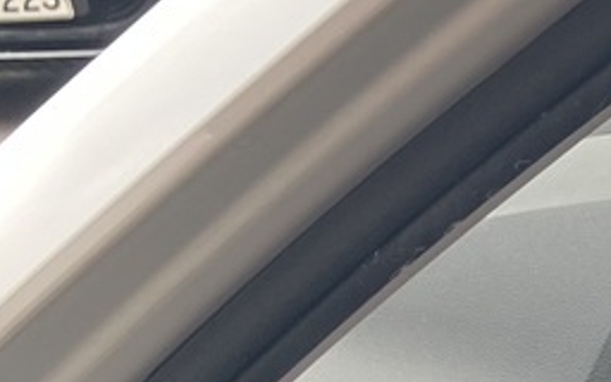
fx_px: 2781
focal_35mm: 167
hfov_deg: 10.5
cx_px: 1551
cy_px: 714
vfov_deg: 7.6
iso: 80
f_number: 1.8
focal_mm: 3.99
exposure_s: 1/100
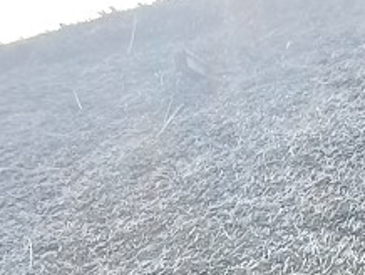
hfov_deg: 24.4
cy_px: 572
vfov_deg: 15.3
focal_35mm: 75
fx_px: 792
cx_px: 392
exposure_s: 1/325
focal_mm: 1.66
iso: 50
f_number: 2.2
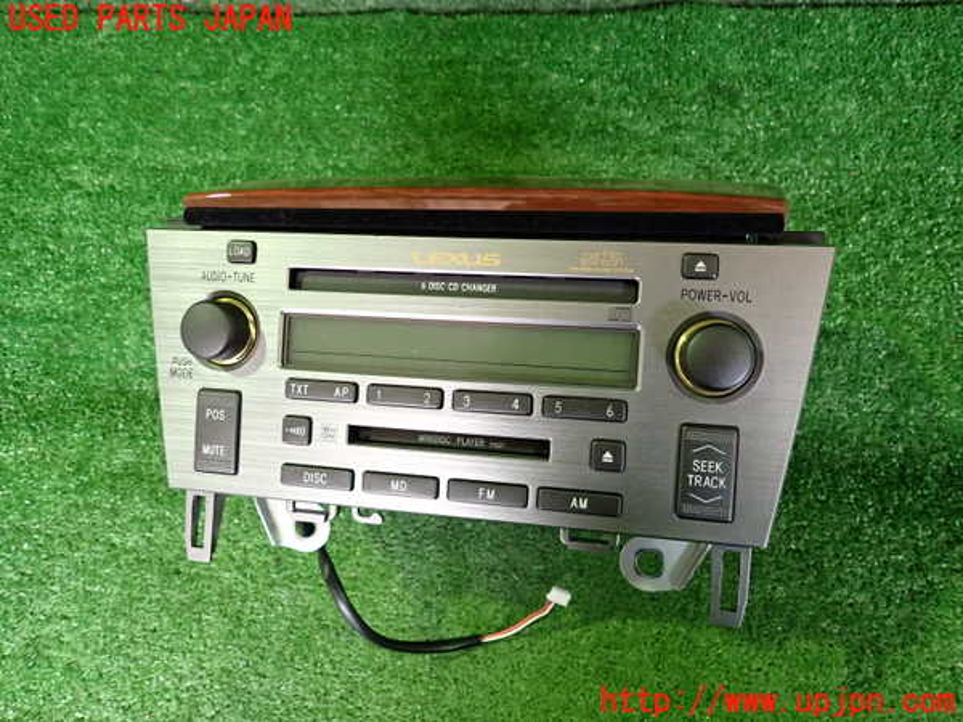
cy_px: 361
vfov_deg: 54.9
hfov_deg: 69.4
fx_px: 695
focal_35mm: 25
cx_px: 482
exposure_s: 1/30
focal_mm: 4.5
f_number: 2
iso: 400
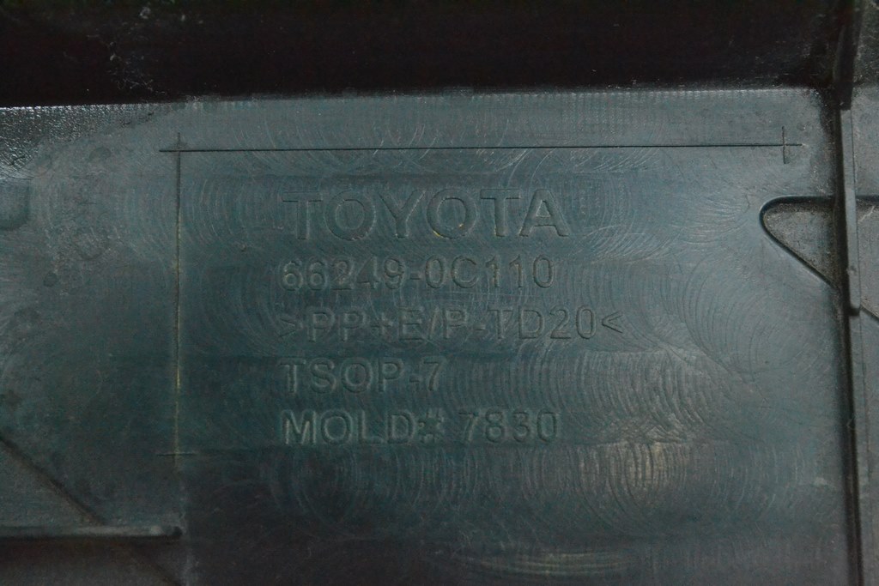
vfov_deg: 16.6
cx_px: 440
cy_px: 293
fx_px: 2015
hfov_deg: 24.6
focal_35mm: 82
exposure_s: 1/160
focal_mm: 55
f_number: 10
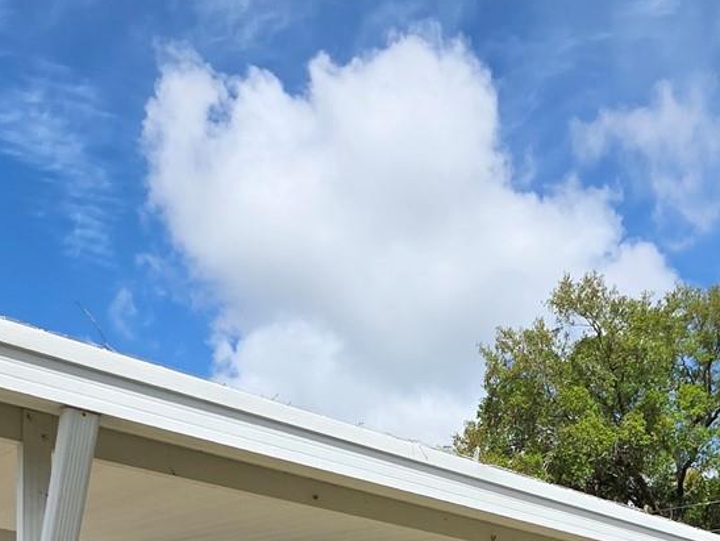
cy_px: 752
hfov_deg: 46.6
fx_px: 791
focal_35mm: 38
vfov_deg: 28.6
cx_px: 565
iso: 40
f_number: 1.9
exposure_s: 1/2151
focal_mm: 2.2
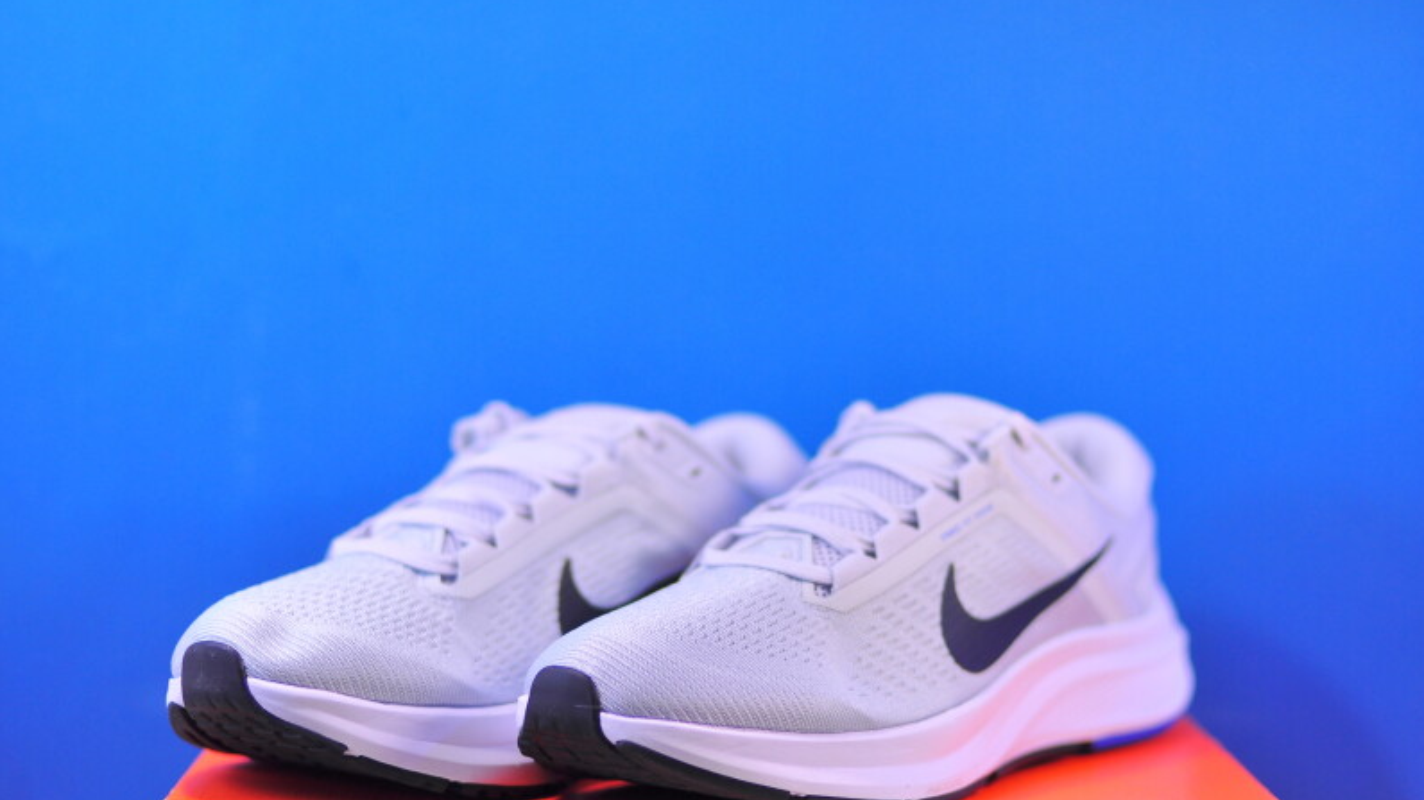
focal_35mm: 79
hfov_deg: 26.9
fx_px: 2983
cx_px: 713
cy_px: 436
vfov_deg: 15.3
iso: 250
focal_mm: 50
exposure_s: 1/320
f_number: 2
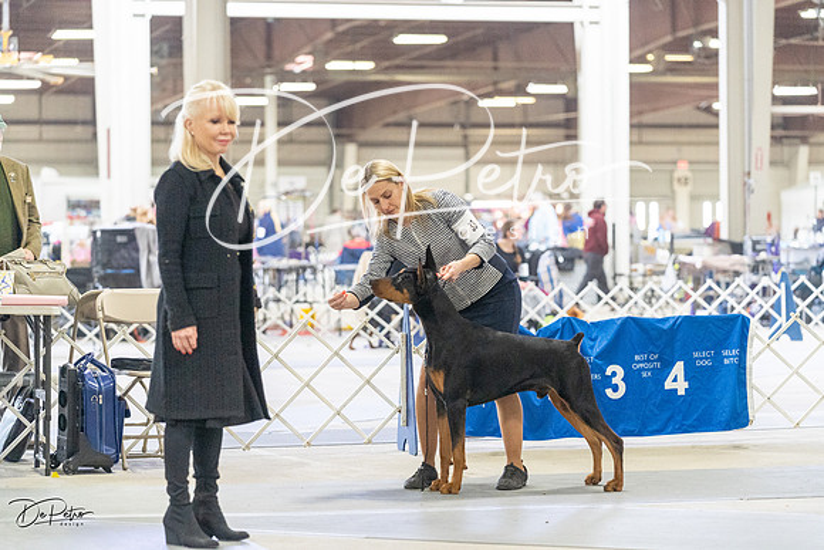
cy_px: 275
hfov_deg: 17.3
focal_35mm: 118
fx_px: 2701
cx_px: 412
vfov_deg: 11.6
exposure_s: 1/320
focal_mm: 118
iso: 6400
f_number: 3.5
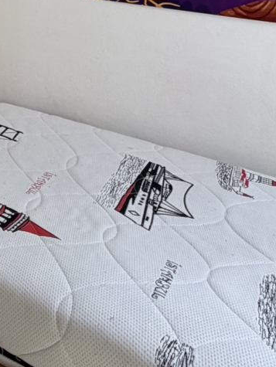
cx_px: -117
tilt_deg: +5.1
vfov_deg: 28.2
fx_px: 563
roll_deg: -1.1
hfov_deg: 23.2
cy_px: -137
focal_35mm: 53
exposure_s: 1/121
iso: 80
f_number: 2.2
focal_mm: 2.22
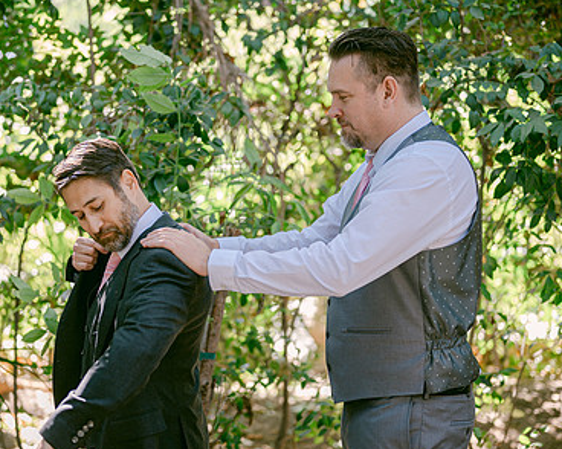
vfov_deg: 20.7
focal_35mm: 74
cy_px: 240
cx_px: 217
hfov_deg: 25.7
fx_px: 1230
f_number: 1.8
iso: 110
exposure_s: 1/125
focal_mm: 50
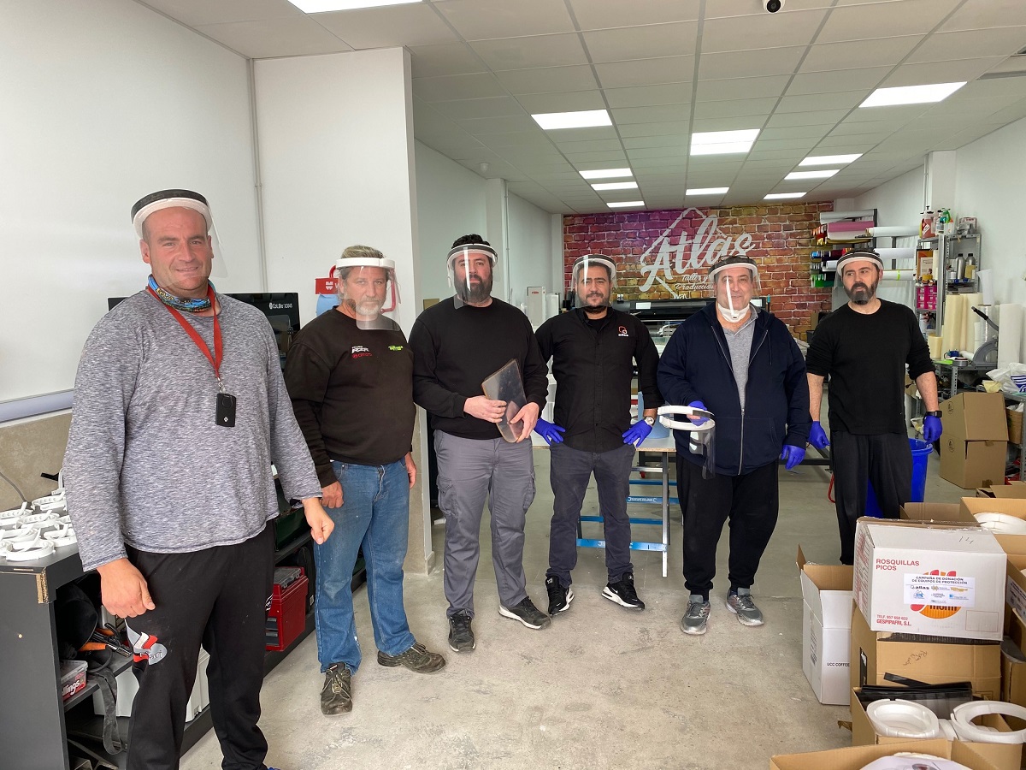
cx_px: 513
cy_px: 385
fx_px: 771
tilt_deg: -3.7
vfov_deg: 53.1
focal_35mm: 26
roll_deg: +2.2
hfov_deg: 67.3
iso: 50
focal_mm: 4.25
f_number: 1.8
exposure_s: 1/100
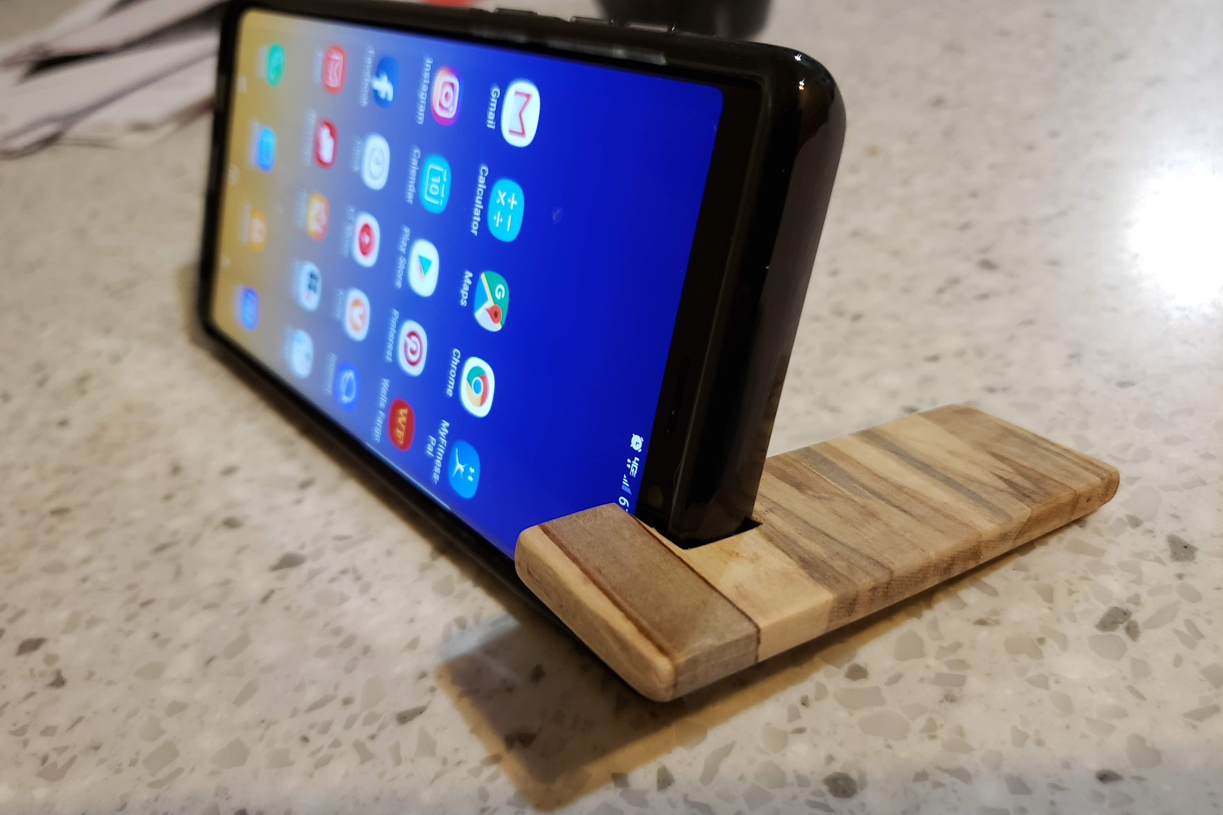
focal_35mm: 28
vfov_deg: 46.4
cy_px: 388
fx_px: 951
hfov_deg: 65.5
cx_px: 592
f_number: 1.5
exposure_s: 1/20
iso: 250
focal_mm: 4.3
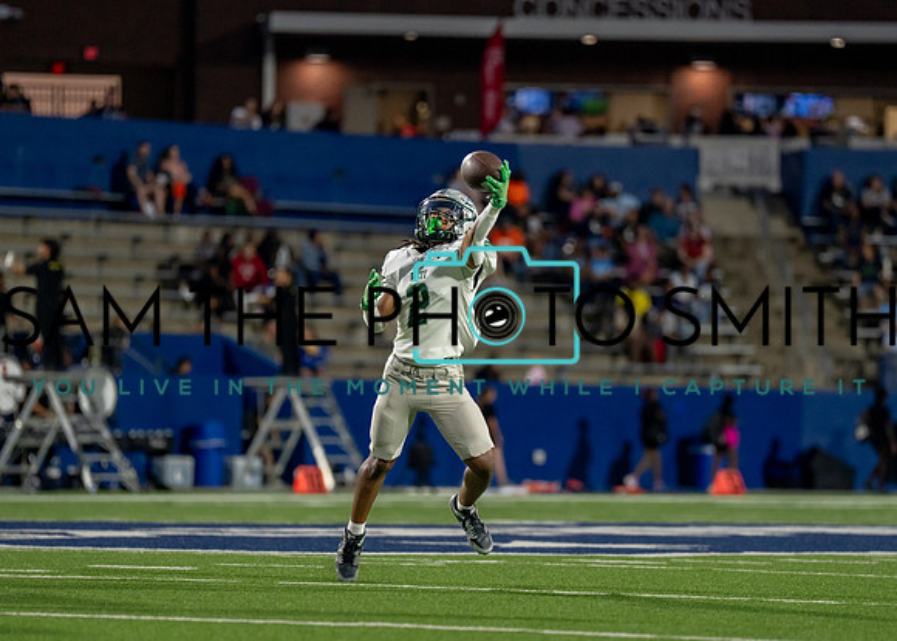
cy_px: 355
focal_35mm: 290
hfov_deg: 6.9
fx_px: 7387
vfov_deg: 5.0
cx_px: 493
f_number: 2.8
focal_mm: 200
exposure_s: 1/1600
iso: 2000
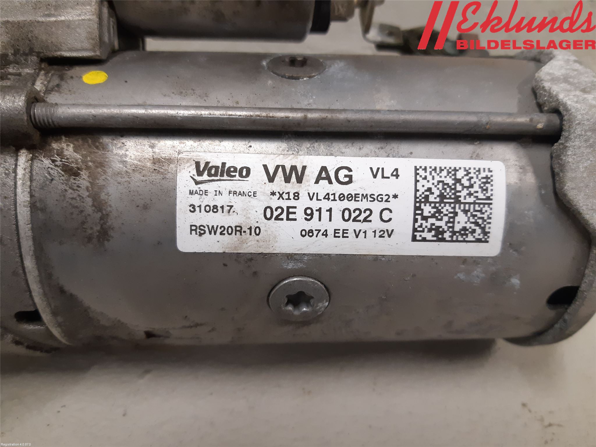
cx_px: 298
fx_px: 448
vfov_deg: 53.1
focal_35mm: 26
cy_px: 224
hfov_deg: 67.3
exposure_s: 1/50
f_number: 1.7
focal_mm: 3.93
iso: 160
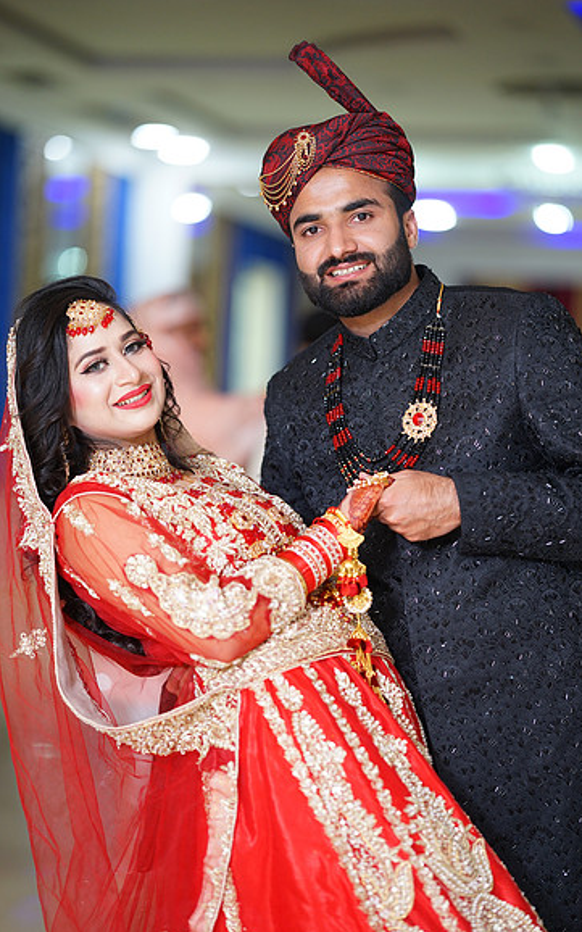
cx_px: 310
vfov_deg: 23.8
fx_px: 2209
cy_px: 466
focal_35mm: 87
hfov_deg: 15.0
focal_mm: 85
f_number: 1.4
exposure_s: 1/160
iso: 320
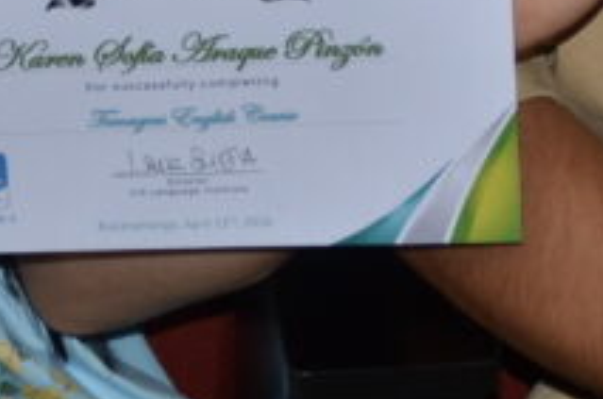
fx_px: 6033
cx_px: 439
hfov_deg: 5.7
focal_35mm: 361
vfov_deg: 3.8
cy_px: -376
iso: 400
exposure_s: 1/60
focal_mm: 50
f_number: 4.8
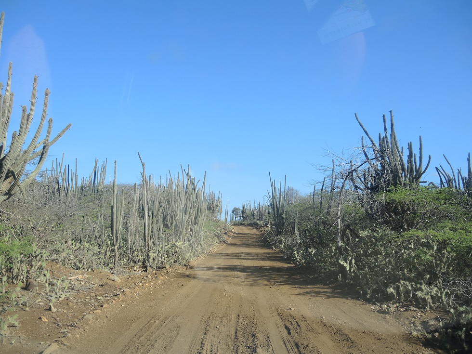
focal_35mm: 28
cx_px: 236
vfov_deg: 49.7
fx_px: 382
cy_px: 177
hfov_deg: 63.4
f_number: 2.2
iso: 80
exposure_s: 1/1250
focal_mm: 6
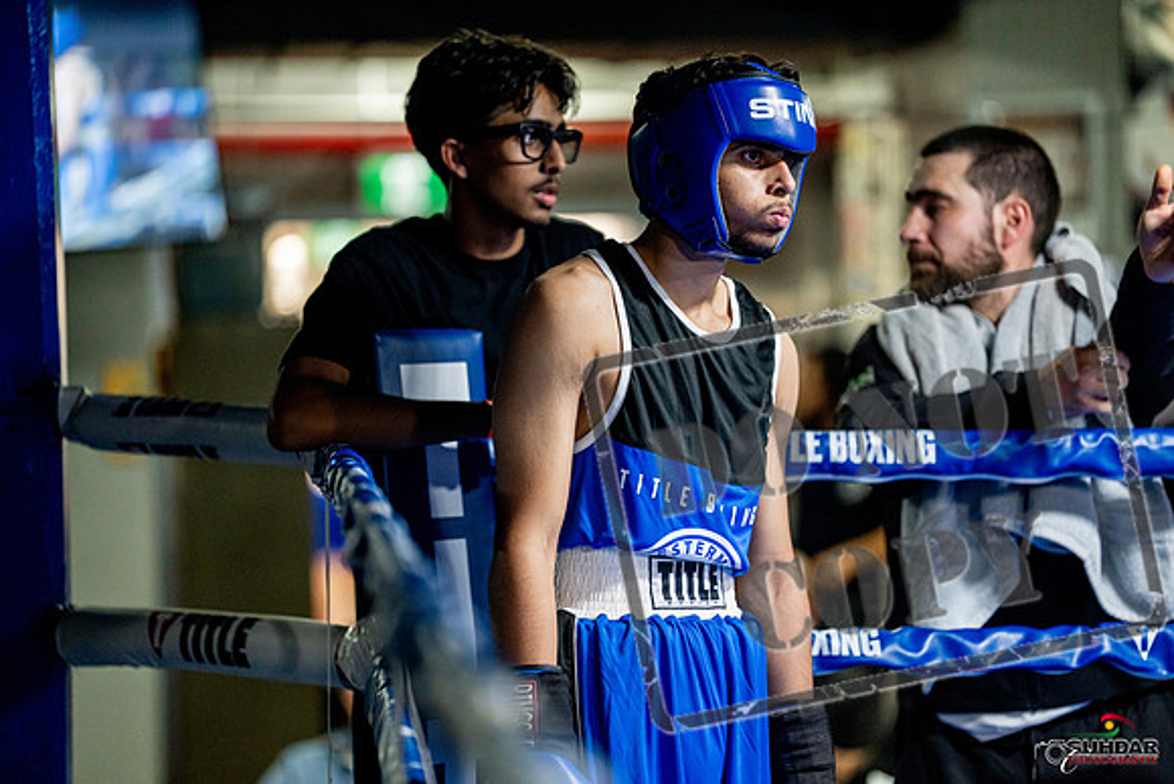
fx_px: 4632
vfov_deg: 9.7
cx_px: 587
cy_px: 392
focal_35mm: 142
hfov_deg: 14.4
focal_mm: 142
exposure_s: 1/1000
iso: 4000
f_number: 2
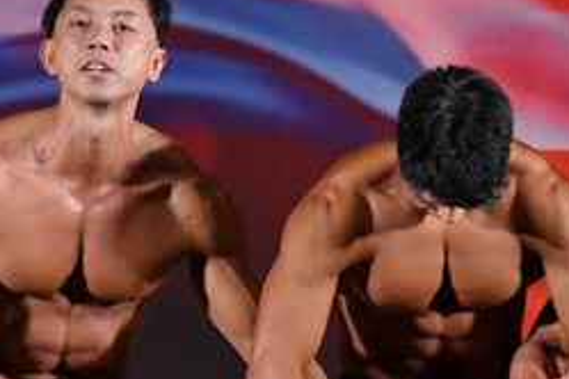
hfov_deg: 2.9
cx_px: 481
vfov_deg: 2.0
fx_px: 11079
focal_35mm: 701
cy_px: 493
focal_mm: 150
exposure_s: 1/400
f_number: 5.6
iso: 3200
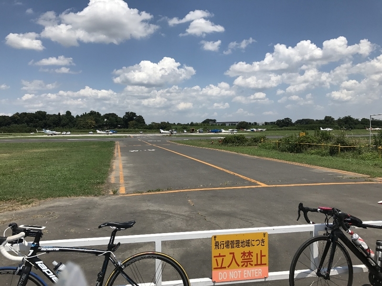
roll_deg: +0.5
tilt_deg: -2.4
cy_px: 143
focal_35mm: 28
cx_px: 191
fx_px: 309
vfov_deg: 49.7
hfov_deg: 63.4
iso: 20
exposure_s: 1/4367
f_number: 1.8
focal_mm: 3.99
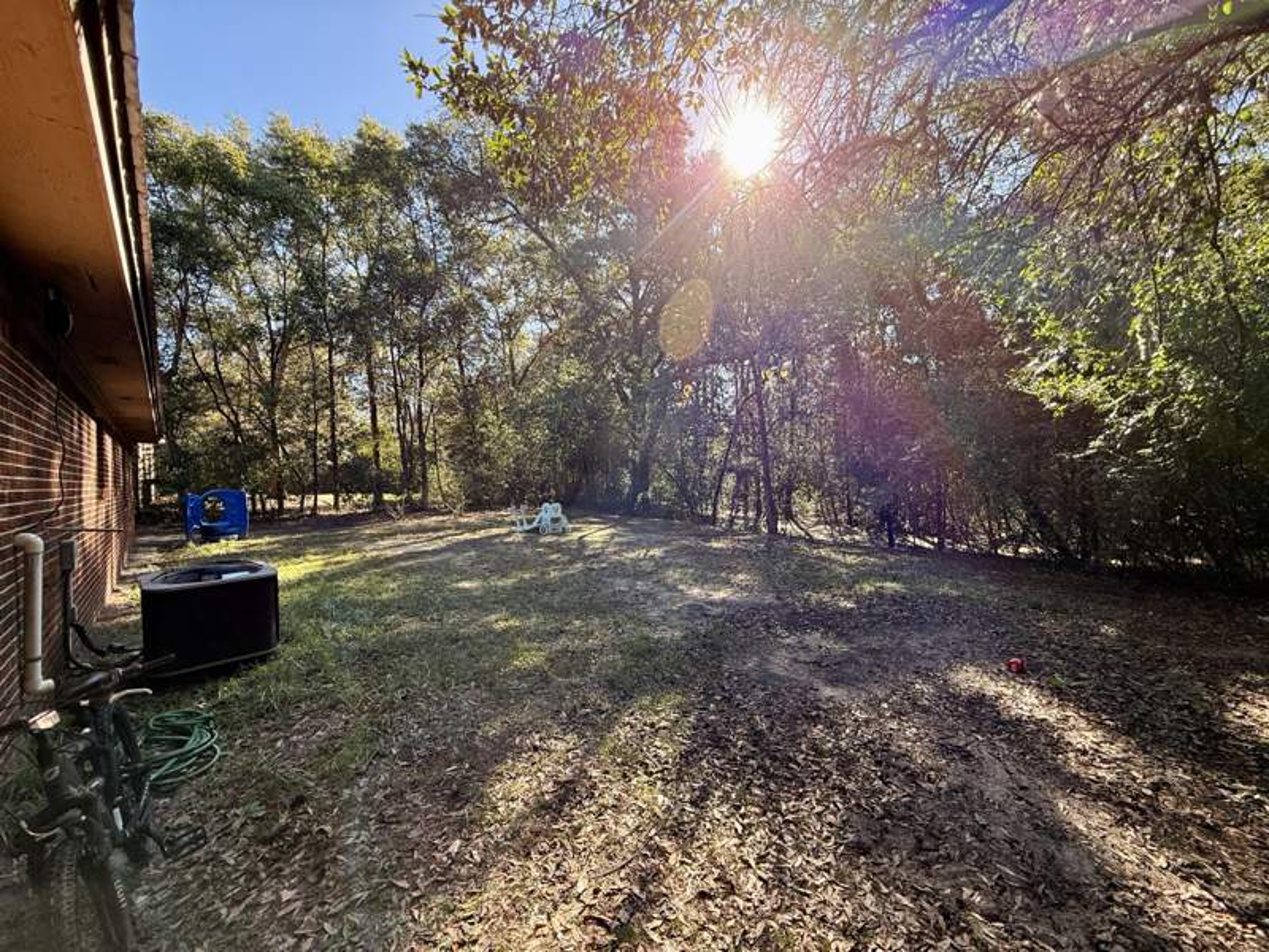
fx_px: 513
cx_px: 634
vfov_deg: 85.7
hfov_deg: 102.1
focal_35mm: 14
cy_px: 476
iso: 64
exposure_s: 1/239
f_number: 2.2
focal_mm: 2.22
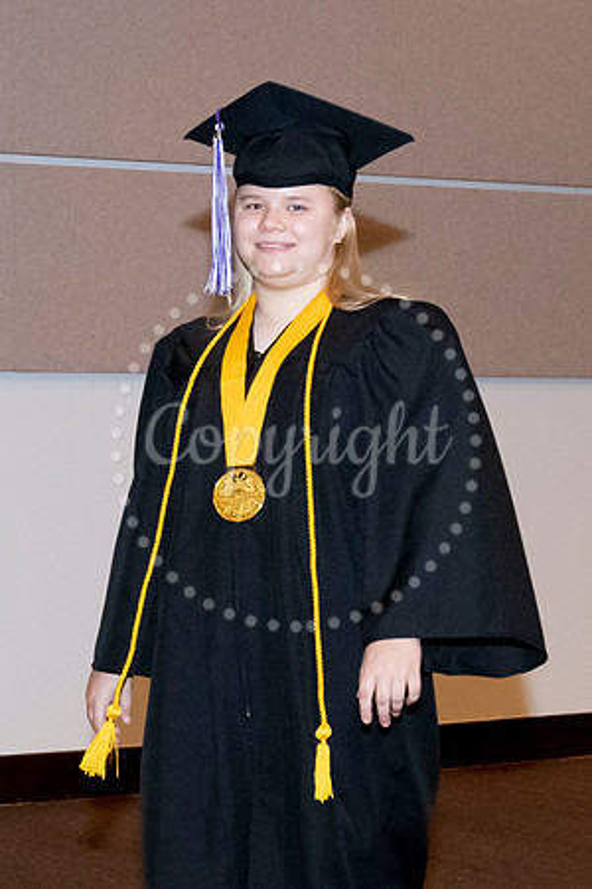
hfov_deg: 13.0
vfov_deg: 19.3
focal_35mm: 105
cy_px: 644
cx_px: 175
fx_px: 2597
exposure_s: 1/200
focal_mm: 35
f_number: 7.1
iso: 6400
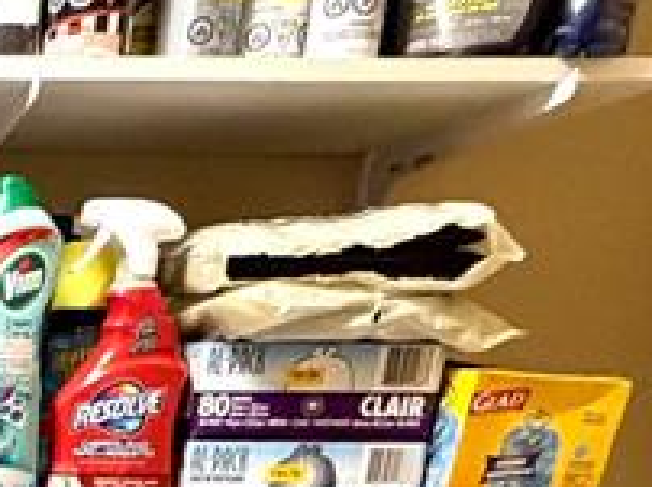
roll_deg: +0.1
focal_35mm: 71
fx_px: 1336
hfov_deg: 21.8
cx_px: -381
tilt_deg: -19.4
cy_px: 868
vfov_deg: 17.1
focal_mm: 2.22
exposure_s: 1/60
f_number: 2.2
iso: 400
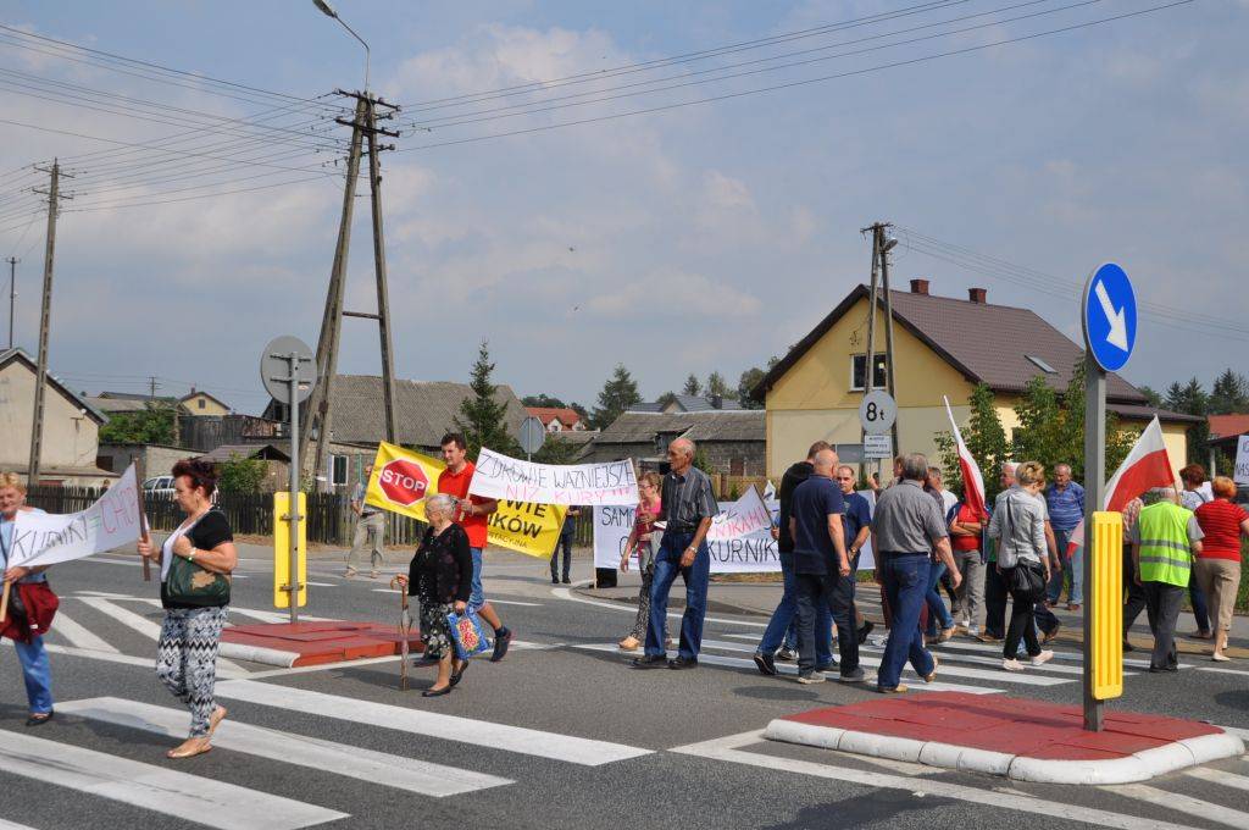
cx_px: 624
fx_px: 1507
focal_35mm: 44
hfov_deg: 45.0
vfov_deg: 30.8
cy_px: 415
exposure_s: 1/400
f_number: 10
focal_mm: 29
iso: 200
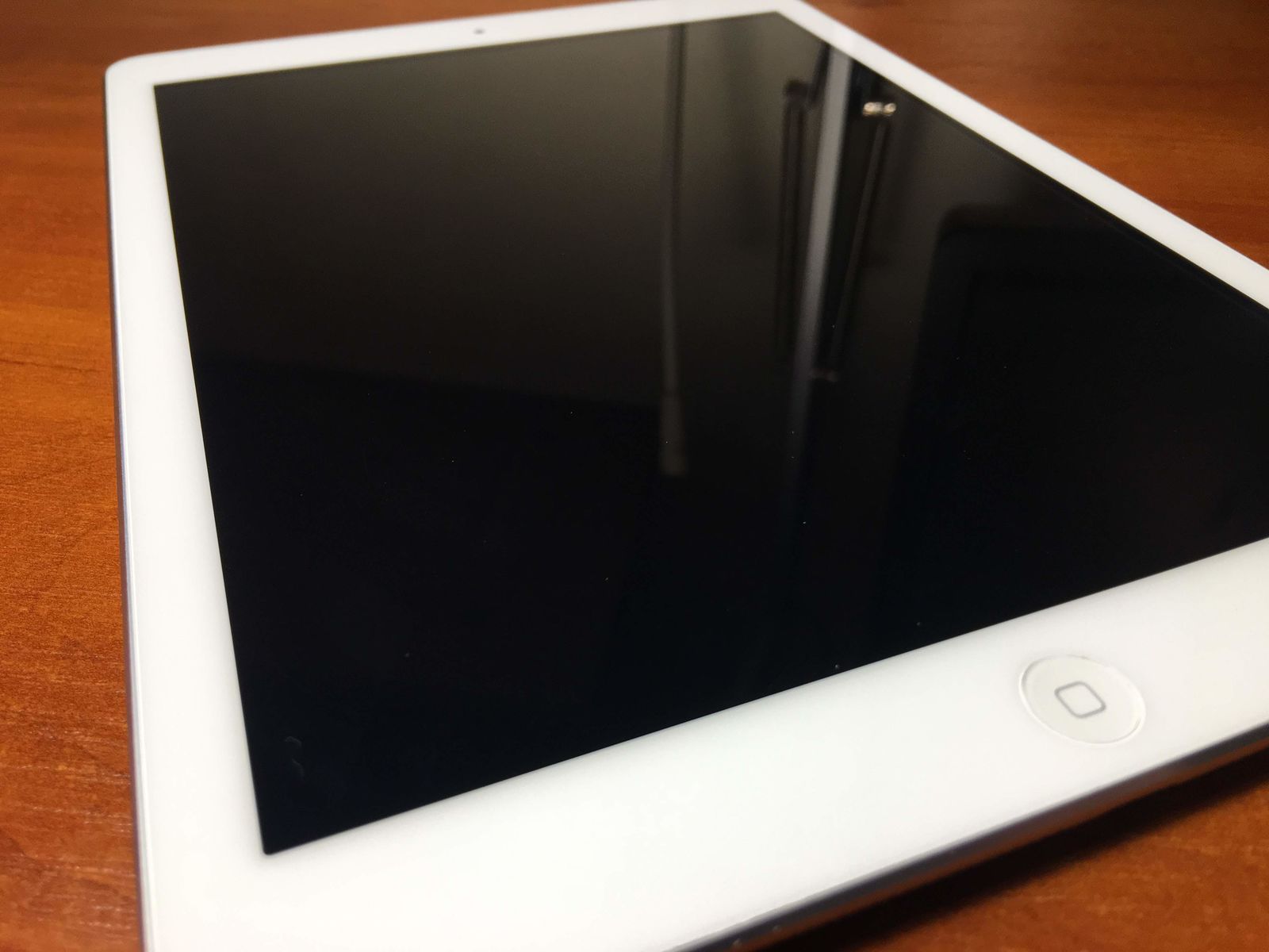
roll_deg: +0.4
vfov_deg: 48.2
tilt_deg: -36.5
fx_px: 1063
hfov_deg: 61.7
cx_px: 634
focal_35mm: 29
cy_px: 476
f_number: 2.2
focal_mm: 4.15
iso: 40
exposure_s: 1/100
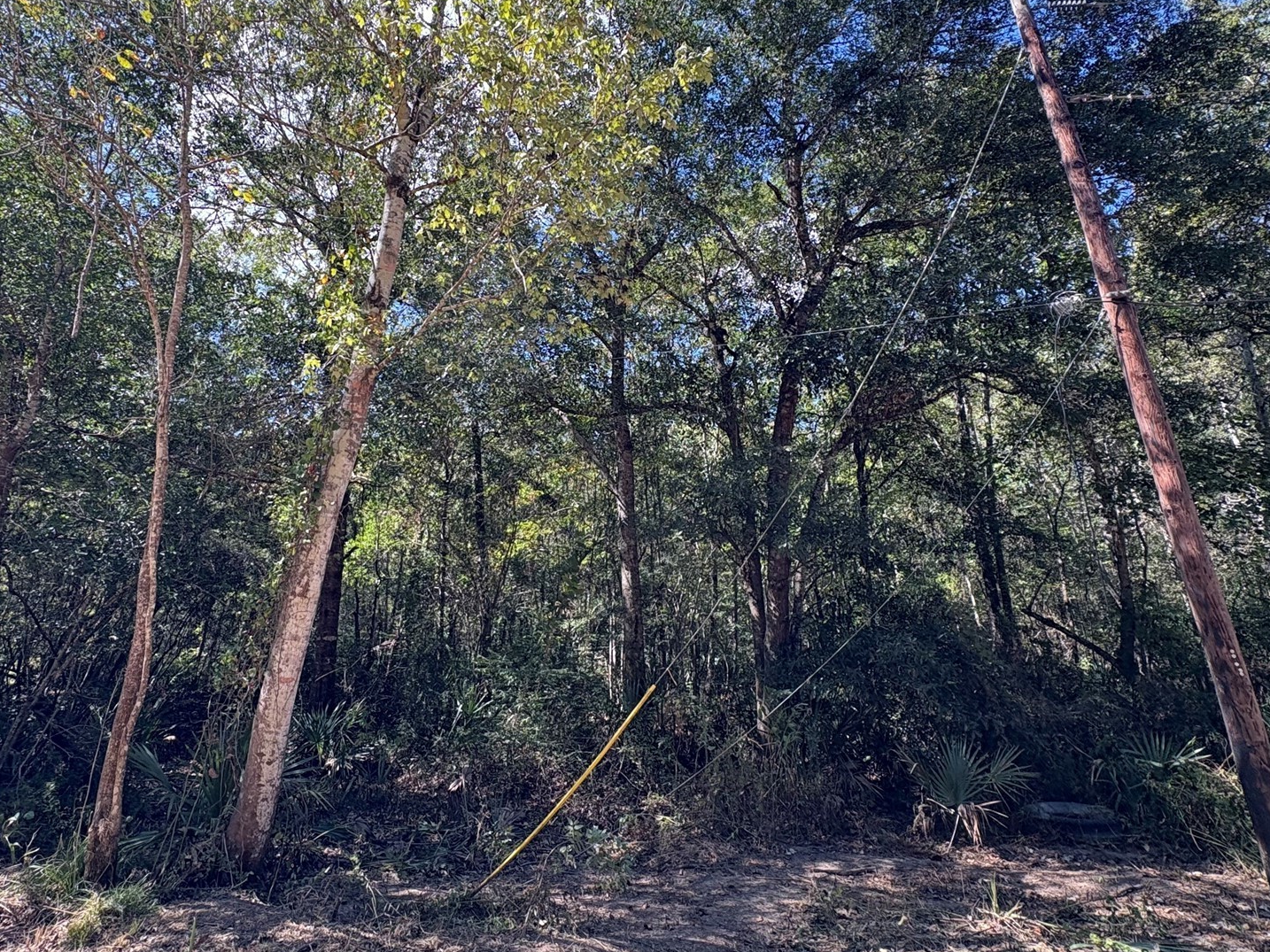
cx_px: 565
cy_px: 405
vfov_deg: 65.6
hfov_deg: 81.5
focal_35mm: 20
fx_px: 734
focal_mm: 2.22
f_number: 2.2
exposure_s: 1/174
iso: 64
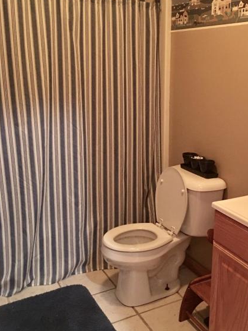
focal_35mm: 40
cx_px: 168
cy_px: 174
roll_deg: -1.0
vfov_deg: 46.8
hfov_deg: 35.6
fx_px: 382
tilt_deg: -15.2
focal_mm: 4.15
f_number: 2.2
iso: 160
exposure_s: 1/4
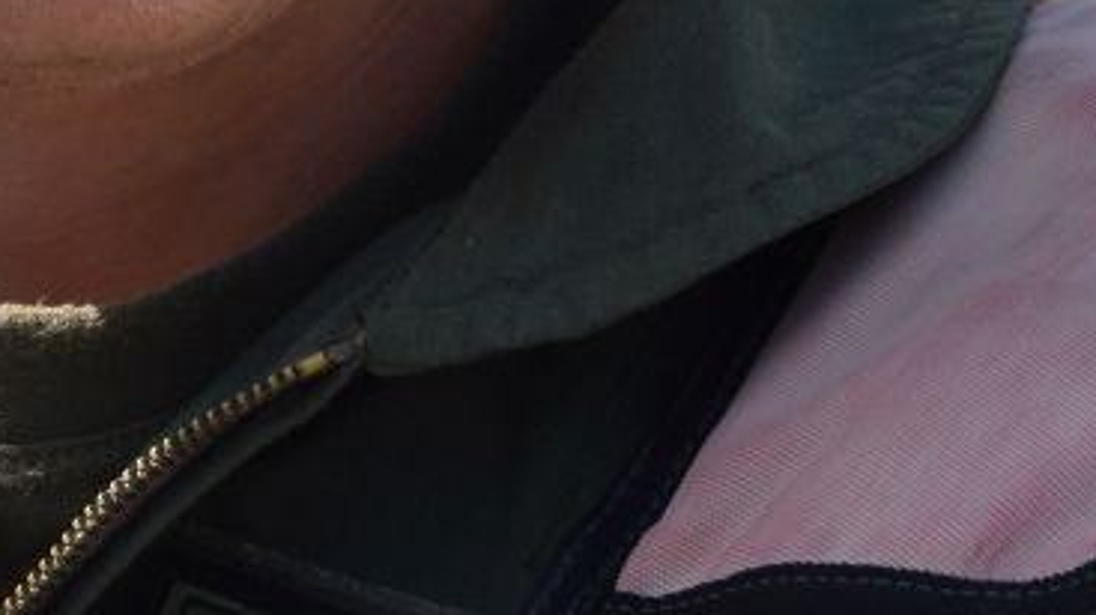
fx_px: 5577
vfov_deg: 6.1
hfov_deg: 11.2
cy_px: -634
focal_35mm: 192
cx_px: 367
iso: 100
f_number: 8
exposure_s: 1/250
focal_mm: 28
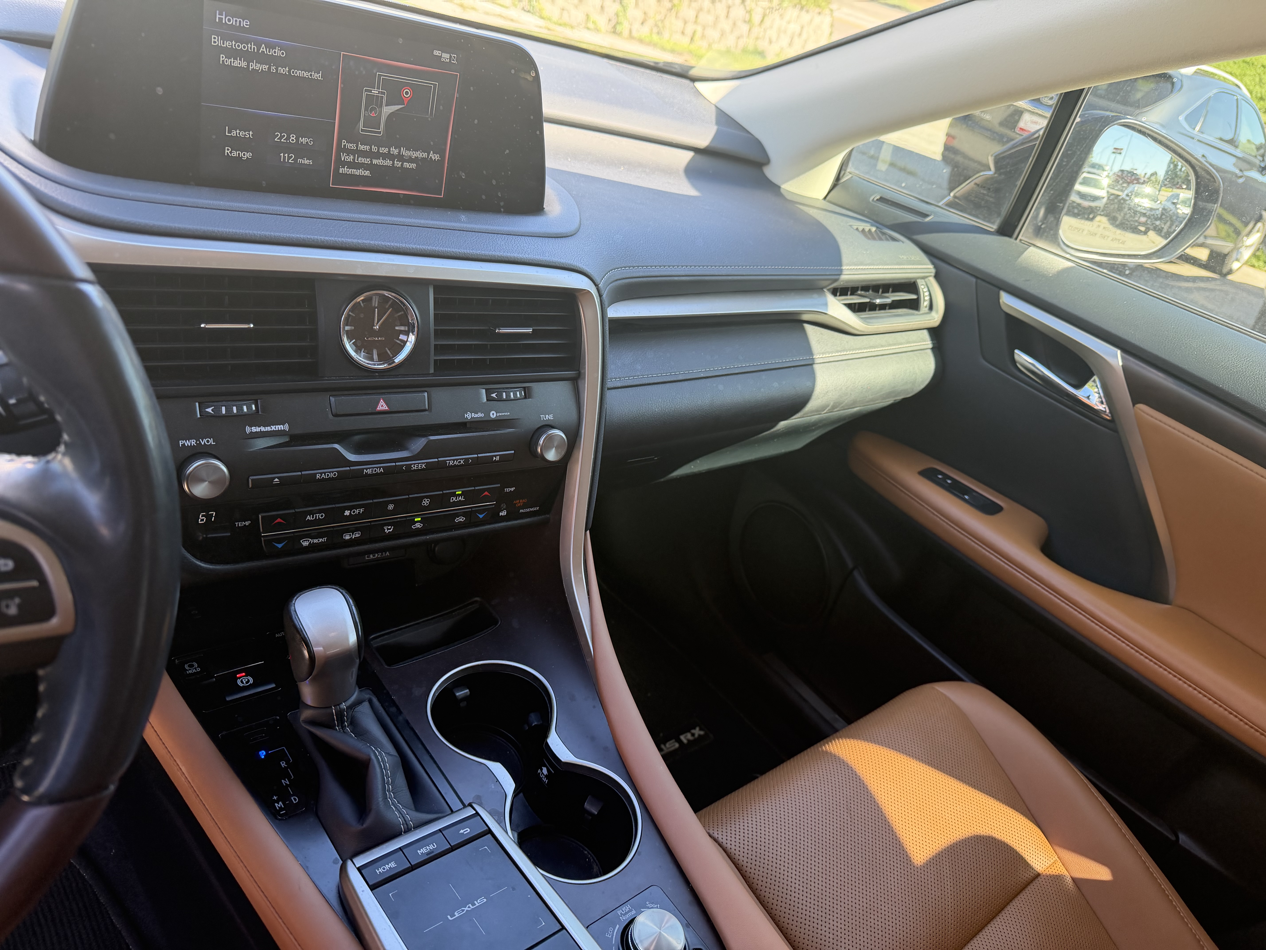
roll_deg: -14.1
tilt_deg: -33.5
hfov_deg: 71.6
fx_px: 878
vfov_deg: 56.8
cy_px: 475
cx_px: 633
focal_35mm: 24
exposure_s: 1/215
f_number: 1.78
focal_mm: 6.76
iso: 200
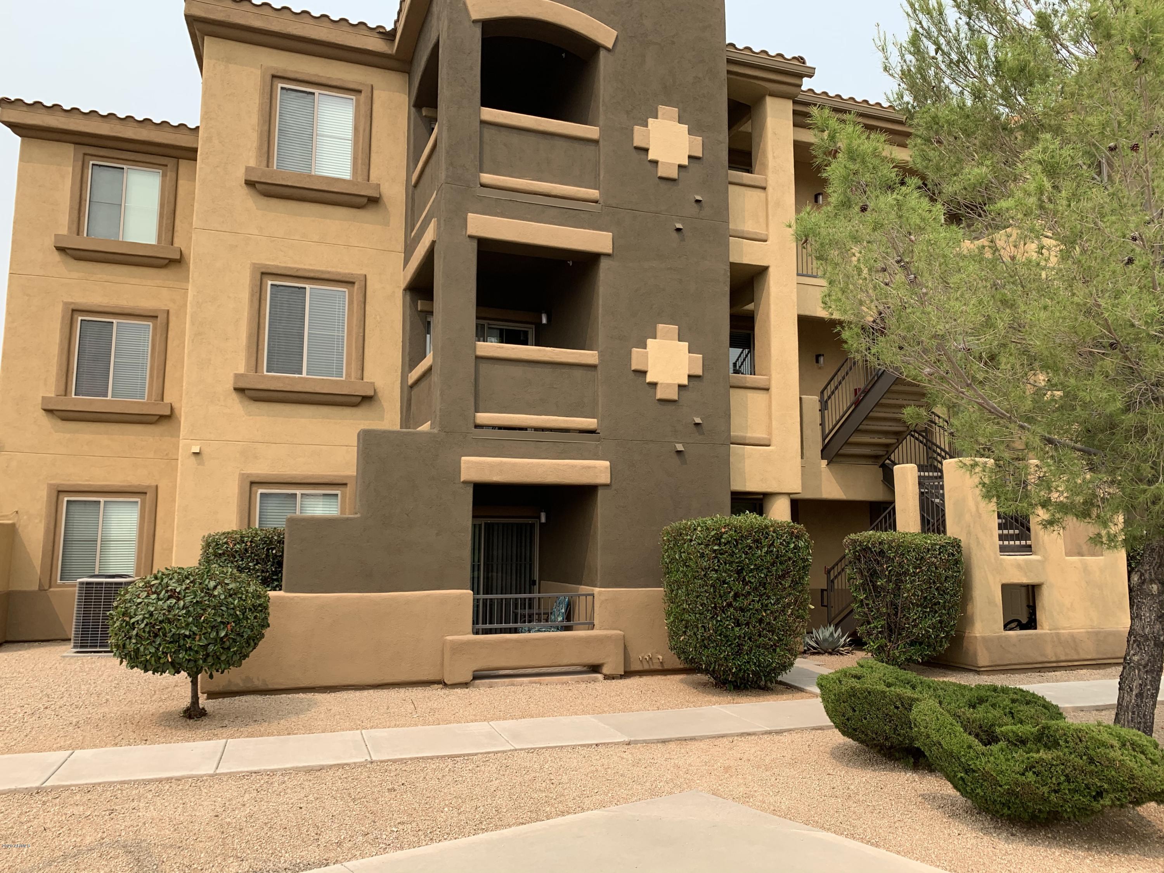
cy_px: 436
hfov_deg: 67.3
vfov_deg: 53.1
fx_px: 874
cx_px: 582
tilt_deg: +9.2
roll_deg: -0.1
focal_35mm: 26
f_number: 1.8
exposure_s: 1/1299
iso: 25
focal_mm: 4.25
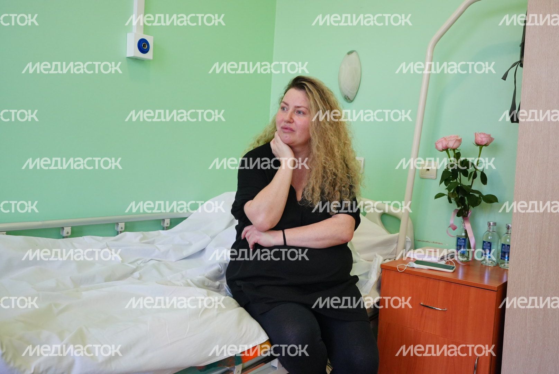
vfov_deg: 38.9
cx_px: 280
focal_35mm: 34
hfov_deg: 55.8
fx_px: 528
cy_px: 187
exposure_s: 1/250
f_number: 4.5
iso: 3200
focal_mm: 34
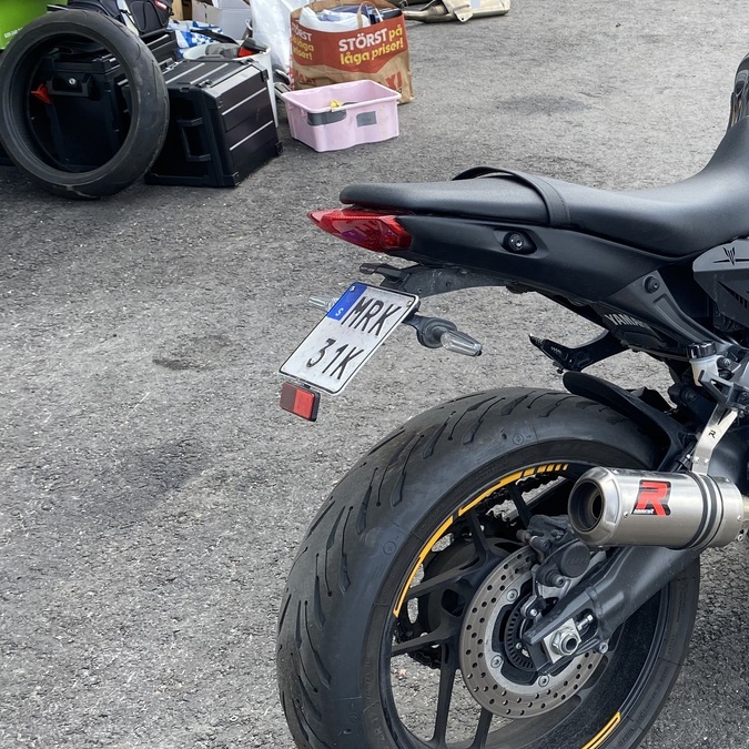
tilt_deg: -26.8
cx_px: 773
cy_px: 341
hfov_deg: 31.6
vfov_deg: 34.7
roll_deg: -1.1
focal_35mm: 49
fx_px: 1200
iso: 32
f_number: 1.8
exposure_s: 1/375
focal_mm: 4.25
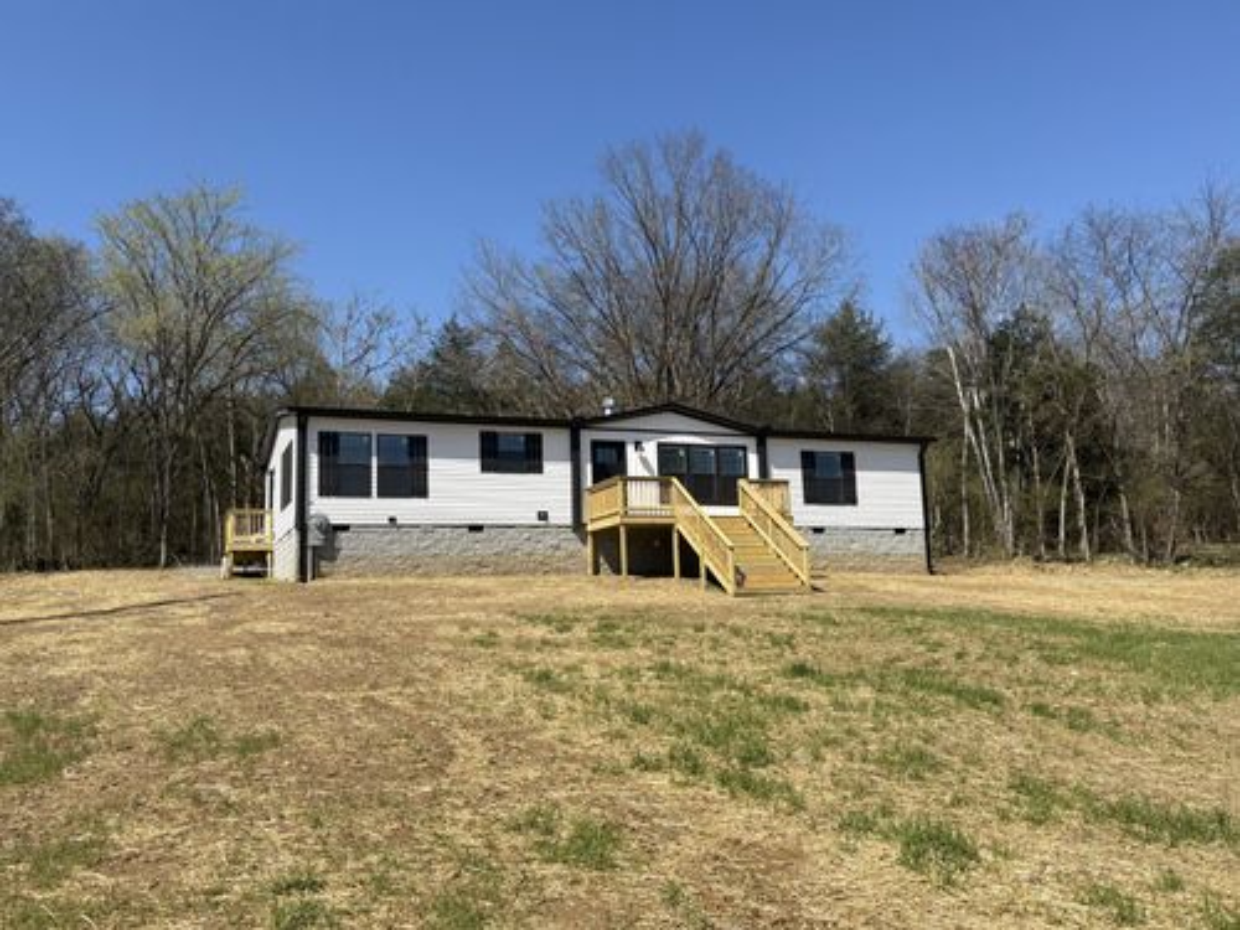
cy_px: 465
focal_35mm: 26
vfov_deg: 53.1
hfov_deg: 67.3
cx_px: 620
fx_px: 931
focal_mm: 5.96
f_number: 1.6
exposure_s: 1/4065
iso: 50
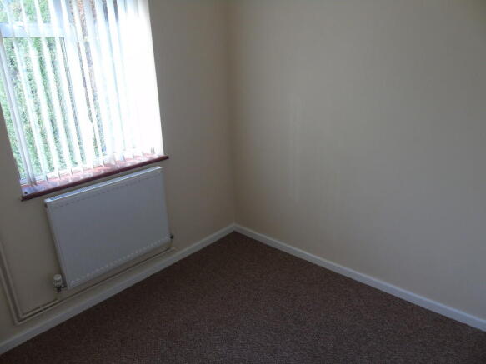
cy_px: 182
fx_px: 351
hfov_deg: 69.4
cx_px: 243
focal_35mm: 25
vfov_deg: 54.9
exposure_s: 1/50
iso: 80
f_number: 3.4
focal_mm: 4.4
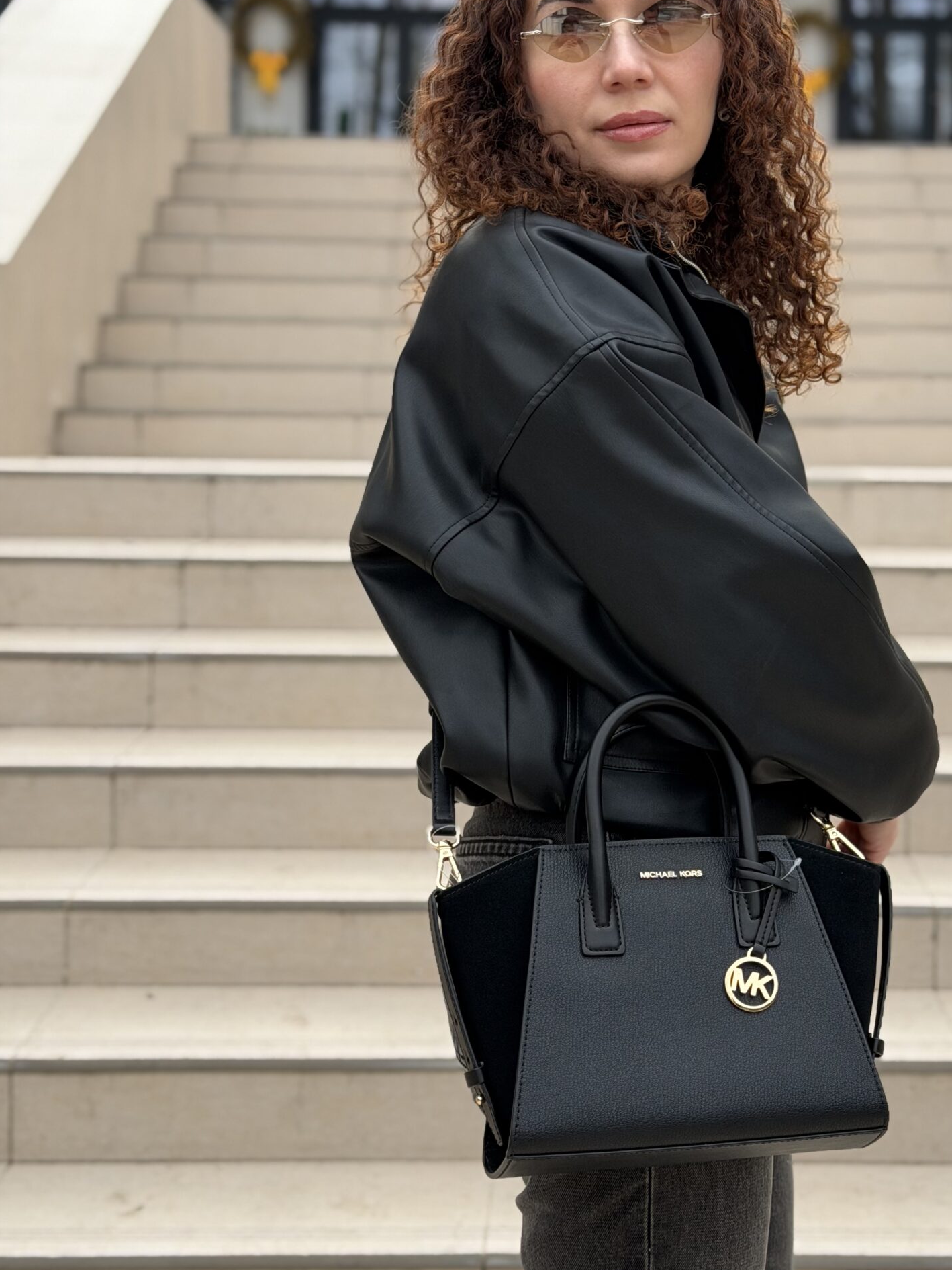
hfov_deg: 22.5
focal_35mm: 65
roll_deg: -0.7
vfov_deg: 29.8
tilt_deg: -2.5
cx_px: 642
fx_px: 2383
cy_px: 560
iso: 64
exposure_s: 1/615
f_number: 1.78
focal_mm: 6.76
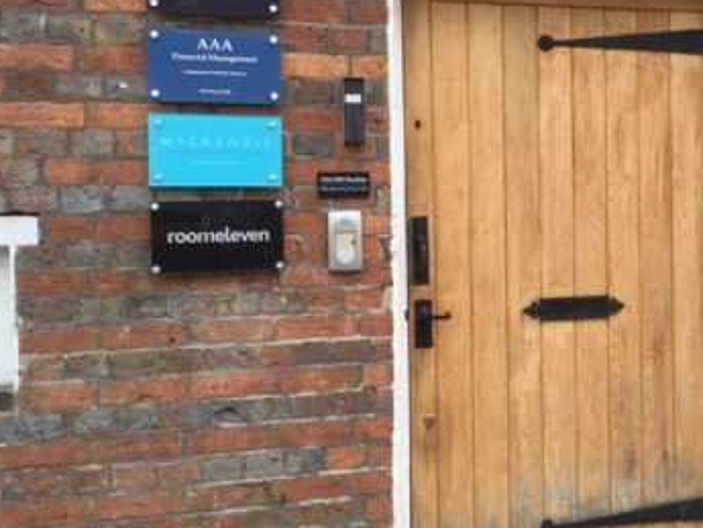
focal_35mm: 43
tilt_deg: -2.0
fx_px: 874
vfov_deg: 33.5
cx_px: 507
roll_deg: +1.3
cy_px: 218
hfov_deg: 42.8
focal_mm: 4.15
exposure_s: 1/359
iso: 32
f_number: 2.2
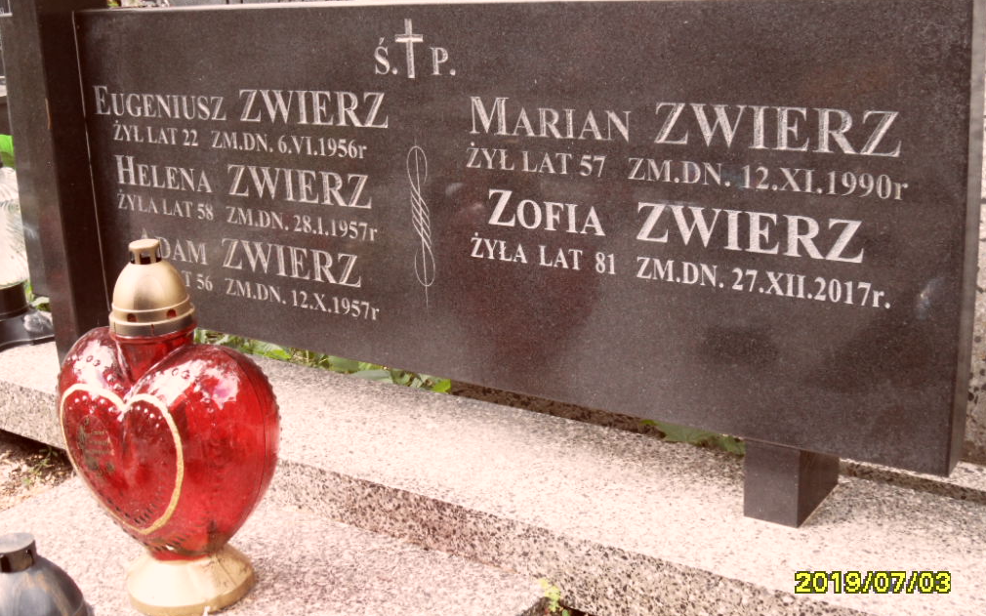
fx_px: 1155
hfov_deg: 46.2
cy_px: 285
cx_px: 498
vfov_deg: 29.8
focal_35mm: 43
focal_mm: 6.5
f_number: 3.6
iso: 100
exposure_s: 1/90
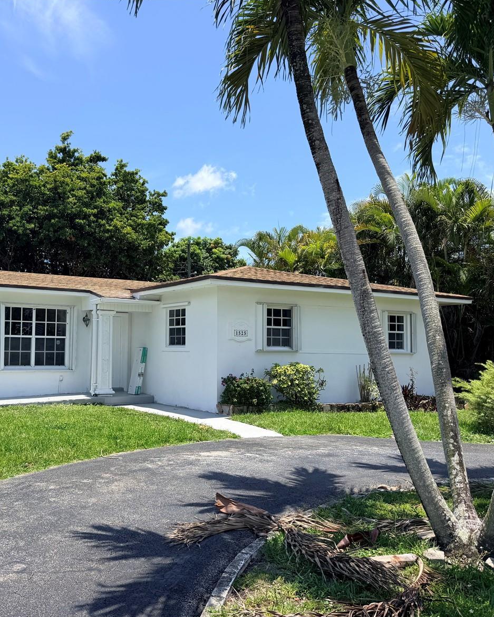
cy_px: 314
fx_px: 585
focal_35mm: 32
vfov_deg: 55.7
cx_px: 152
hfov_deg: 44.9
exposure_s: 1/3759
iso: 80
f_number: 1.78
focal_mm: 6.76
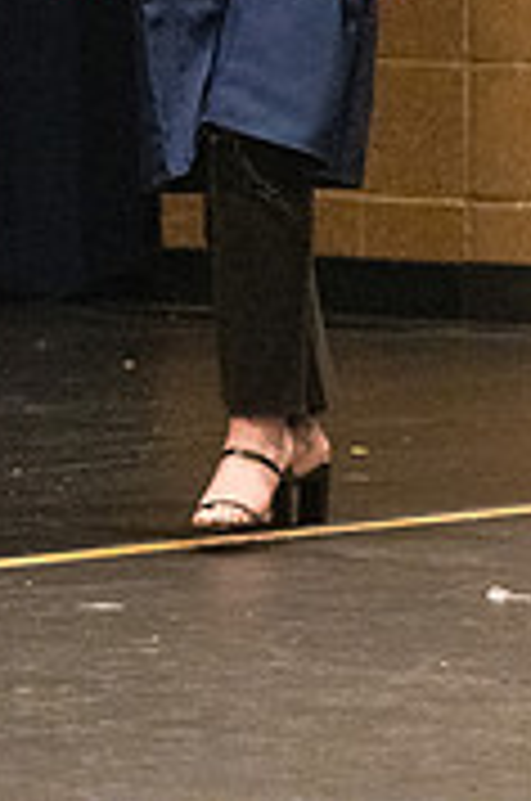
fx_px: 16857
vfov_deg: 2.7
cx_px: 214
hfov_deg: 1.8
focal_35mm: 759
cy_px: -207
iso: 8000
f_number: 4.5
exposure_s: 1/250
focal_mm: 200
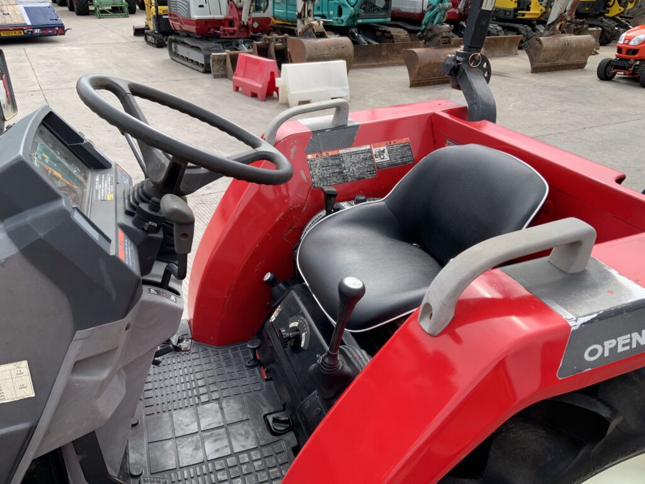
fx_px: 540
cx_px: 322
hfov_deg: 61.7
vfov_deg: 48.2
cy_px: 242
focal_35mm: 29
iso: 16
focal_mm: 3
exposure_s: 1/749
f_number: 1.8
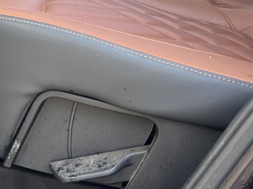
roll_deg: -1.1
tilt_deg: -1.8
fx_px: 650
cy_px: -126
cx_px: 0
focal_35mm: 89
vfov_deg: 14.9
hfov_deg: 21.3
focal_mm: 5.7
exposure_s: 1/172
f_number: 1.5
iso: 50
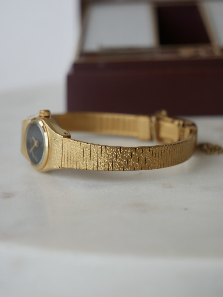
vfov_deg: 19.6
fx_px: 858
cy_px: 148
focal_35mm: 100
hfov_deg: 14.8
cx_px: 112
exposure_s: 1/250
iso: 200
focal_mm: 50
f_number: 5.6
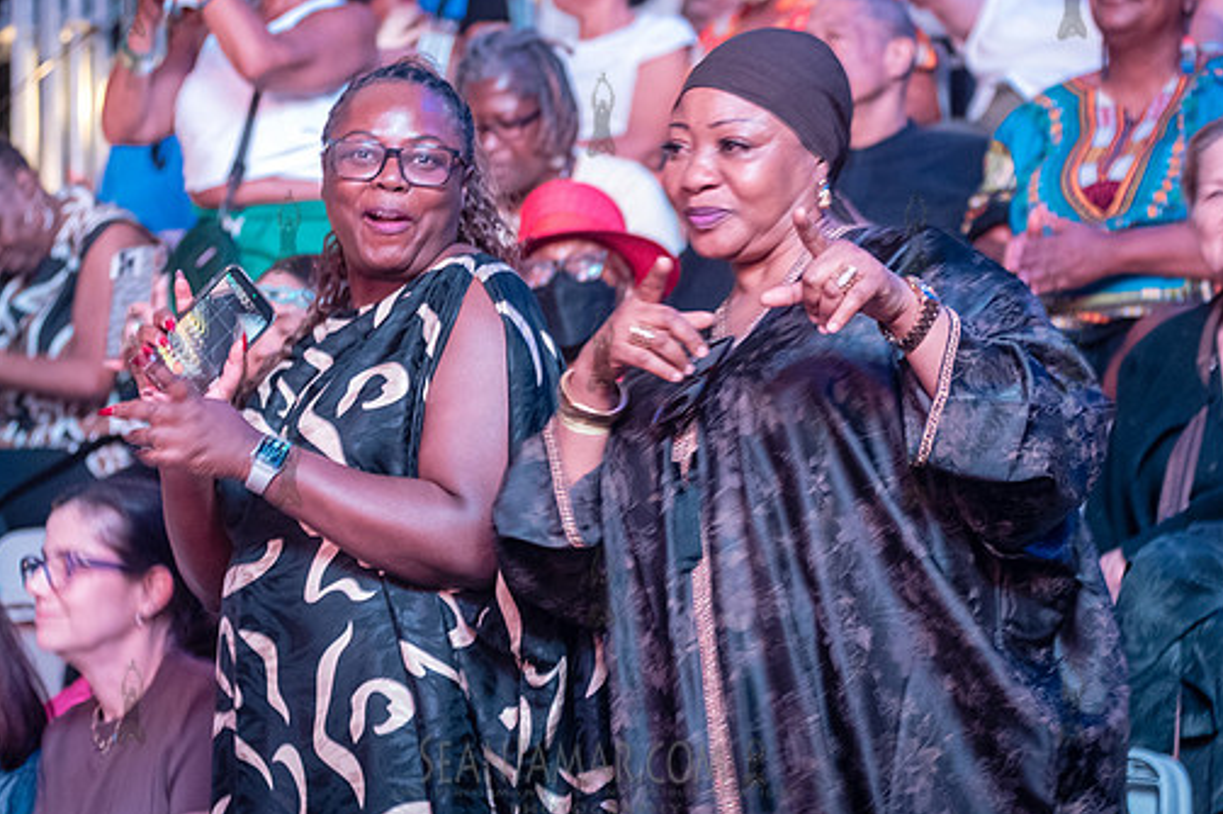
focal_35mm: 110
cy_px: 439
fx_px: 3736
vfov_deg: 12.4
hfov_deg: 18.6
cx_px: 607
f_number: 2.8
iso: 3200
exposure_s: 1/20
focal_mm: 80
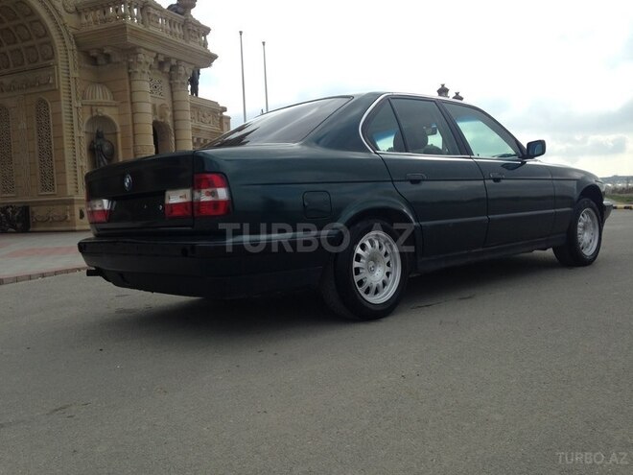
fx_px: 603
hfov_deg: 55.4
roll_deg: +1.2
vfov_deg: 42.9
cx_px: 316
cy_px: 238
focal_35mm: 33
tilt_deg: -2.7
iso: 50
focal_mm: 4.12
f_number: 2.4
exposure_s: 1/1595
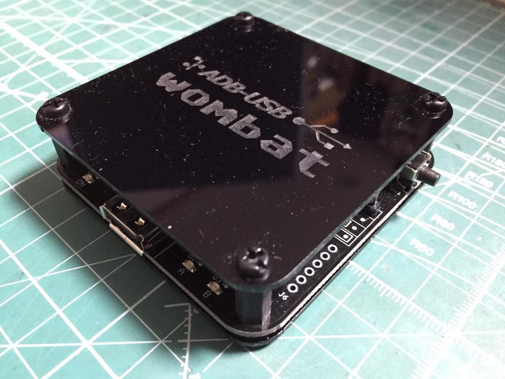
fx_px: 423
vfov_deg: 48.2
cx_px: 252
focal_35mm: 29
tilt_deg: -46.4
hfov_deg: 61.7
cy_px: 190
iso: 250
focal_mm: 4.15
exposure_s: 1/15
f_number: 2.2
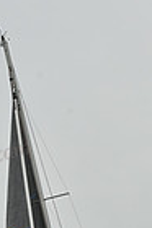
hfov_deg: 4.7
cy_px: 384
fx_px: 1847
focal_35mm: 291
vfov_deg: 6.9
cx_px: 115
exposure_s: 1/1250
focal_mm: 70
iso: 320
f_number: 10
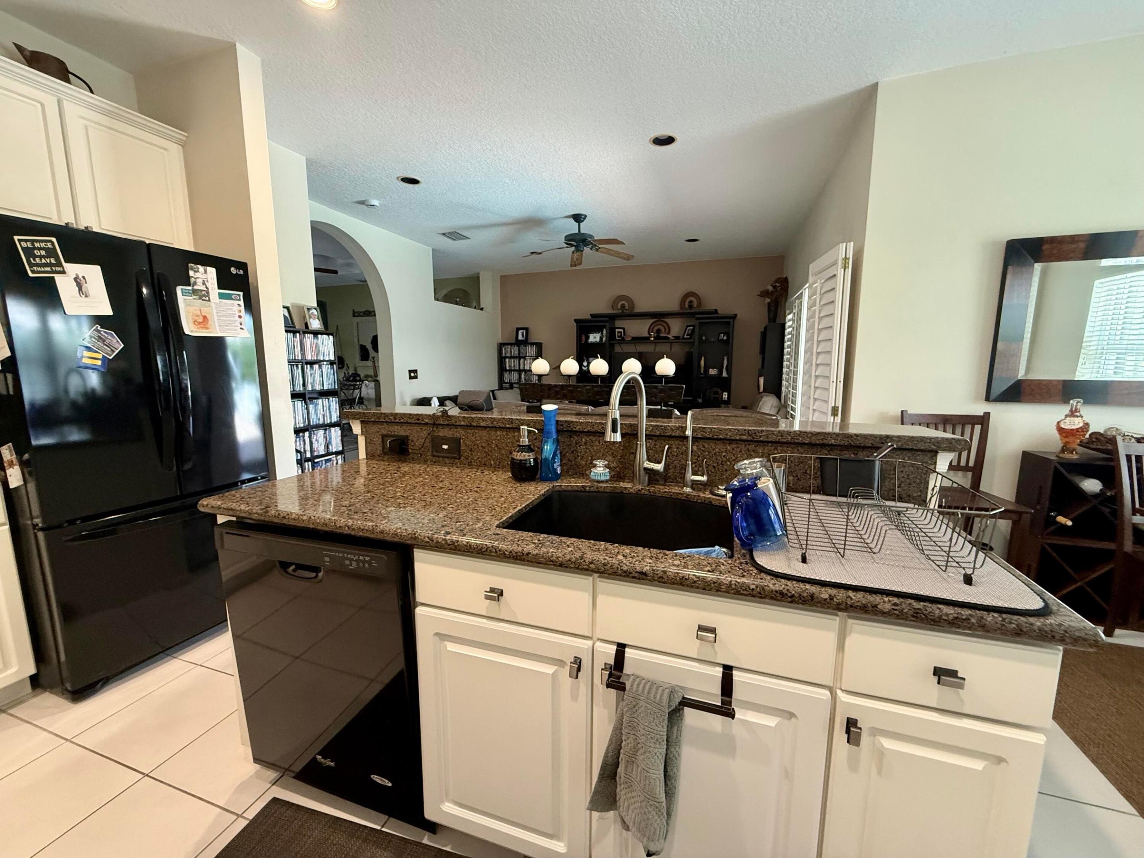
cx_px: 572
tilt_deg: -8.6
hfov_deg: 102.1
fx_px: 463
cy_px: 429
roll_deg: +0.1
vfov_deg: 85.7
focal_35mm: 14
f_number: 2.2
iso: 500
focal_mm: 2.22
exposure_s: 1/60
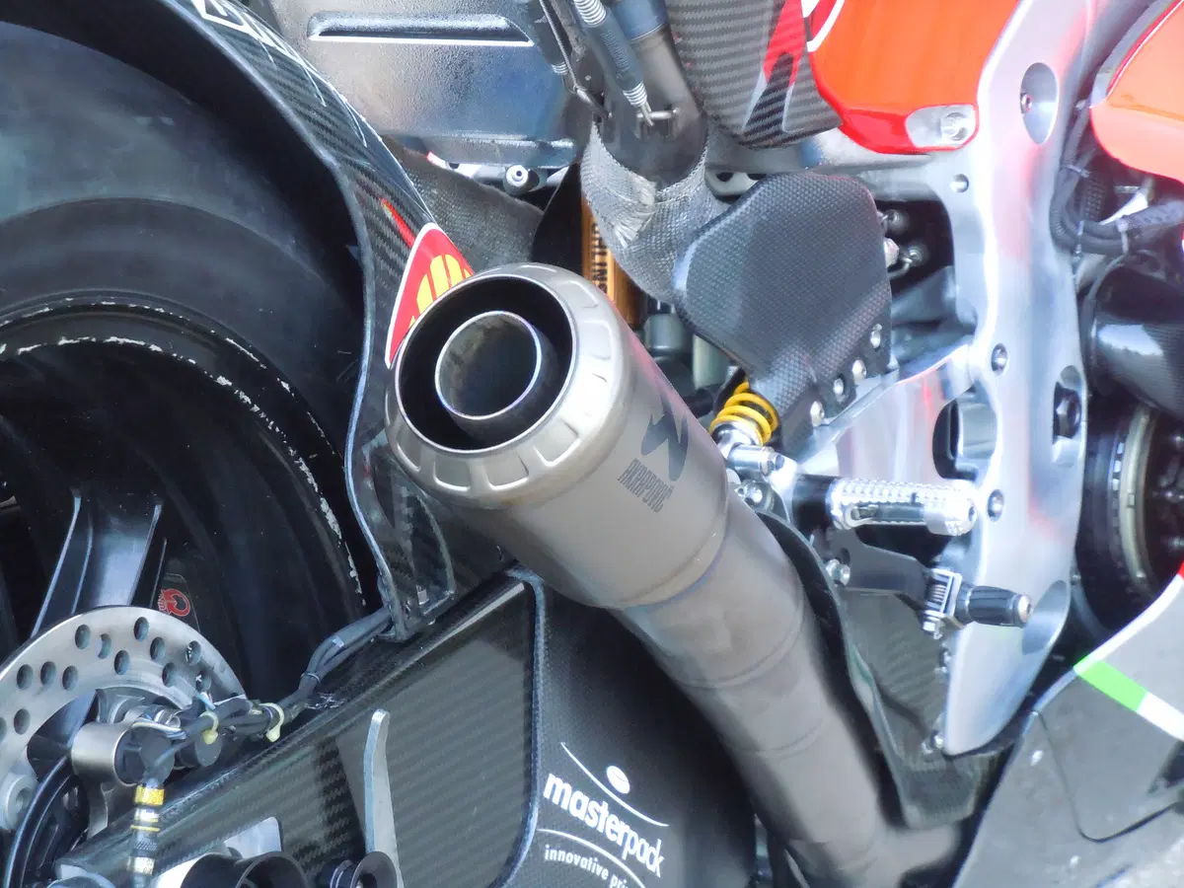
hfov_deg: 14.8
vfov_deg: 11.1
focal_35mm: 133
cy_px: 444
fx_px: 4549
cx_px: 592
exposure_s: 1/100
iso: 800
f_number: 4.6
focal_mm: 24
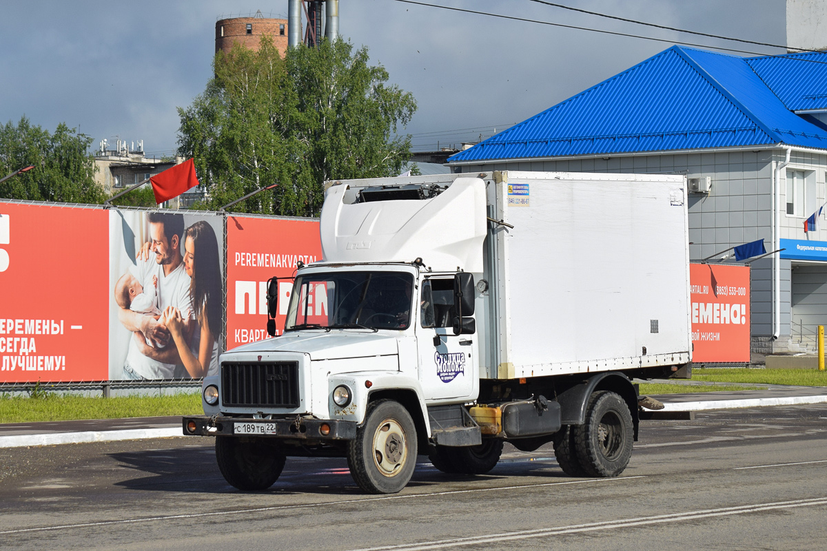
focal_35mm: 78
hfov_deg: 26.0
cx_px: 414
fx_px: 1792
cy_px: 276
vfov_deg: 17.5
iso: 200
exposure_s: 1/1000
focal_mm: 52
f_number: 6.3
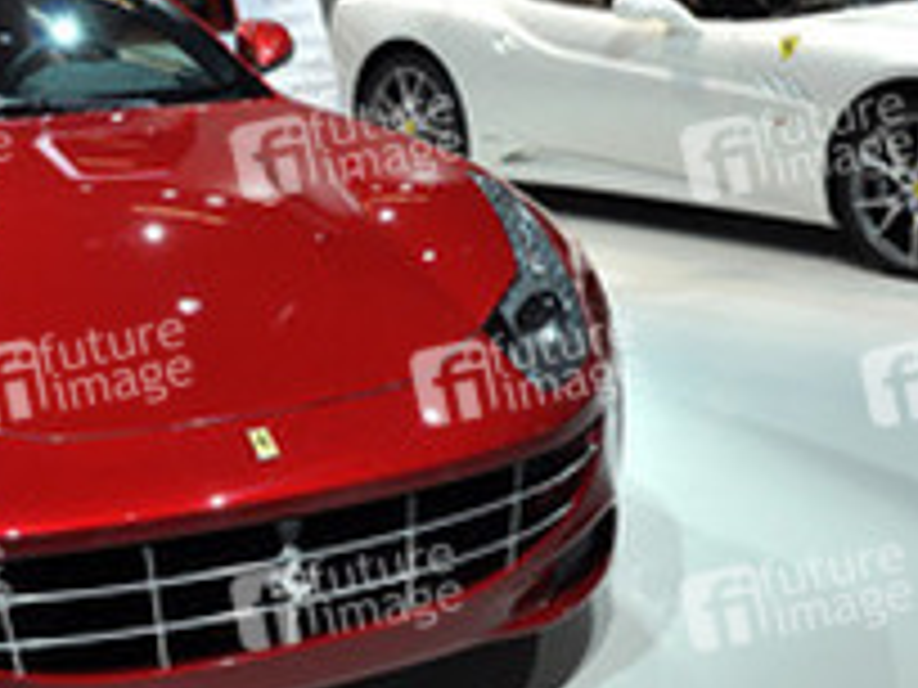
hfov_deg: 27.8
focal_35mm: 70
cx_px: 407
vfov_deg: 21.0
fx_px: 1856
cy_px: 261
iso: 640
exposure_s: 1/125
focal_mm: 22
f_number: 6.3
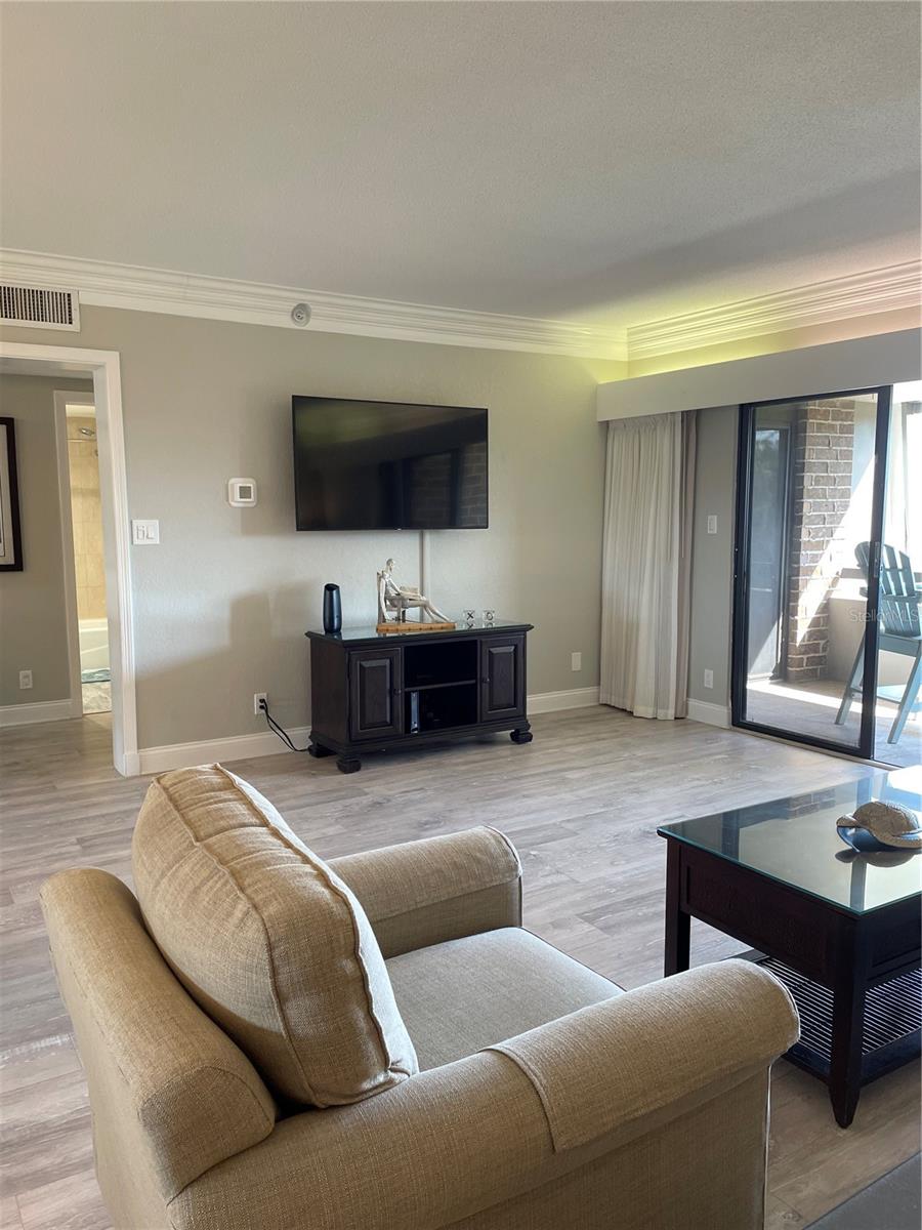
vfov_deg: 67.3
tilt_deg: -6.9
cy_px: 615
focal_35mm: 26
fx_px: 923
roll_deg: +2.1
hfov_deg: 53.1
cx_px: 461
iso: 80
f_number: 1.6
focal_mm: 4.2
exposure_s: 1/60
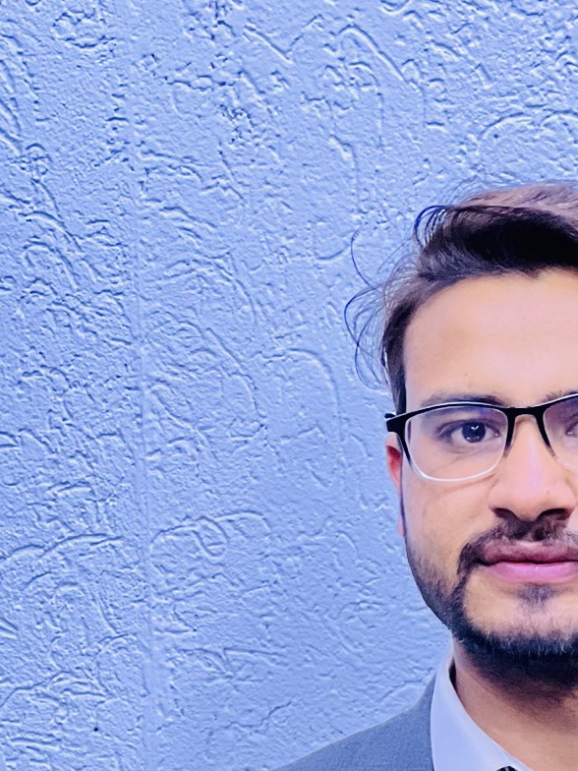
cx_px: 531
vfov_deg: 9.8
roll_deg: +1.3
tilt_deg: -2.3
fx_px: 4408
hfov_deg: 7.5
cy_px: 929
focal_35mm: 198
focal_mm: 9
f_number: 2.8
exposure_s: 1/33
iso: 320
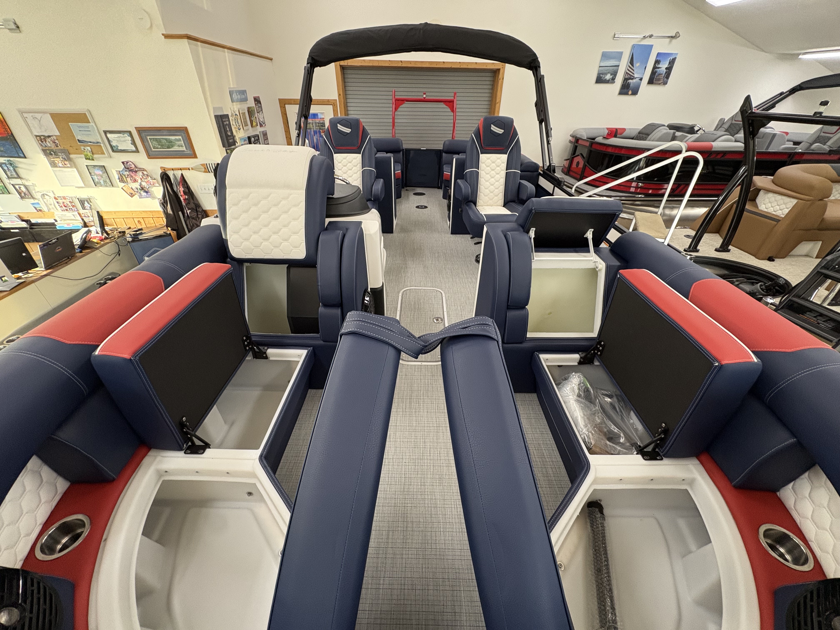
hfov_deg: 102.1
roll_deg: +0.2
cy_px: 315
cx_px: 420
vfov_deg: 85.7
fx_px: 340
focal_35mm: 14
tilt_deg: -33.6
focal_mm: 2.22
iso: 320
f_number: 2.2
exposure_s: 1/60
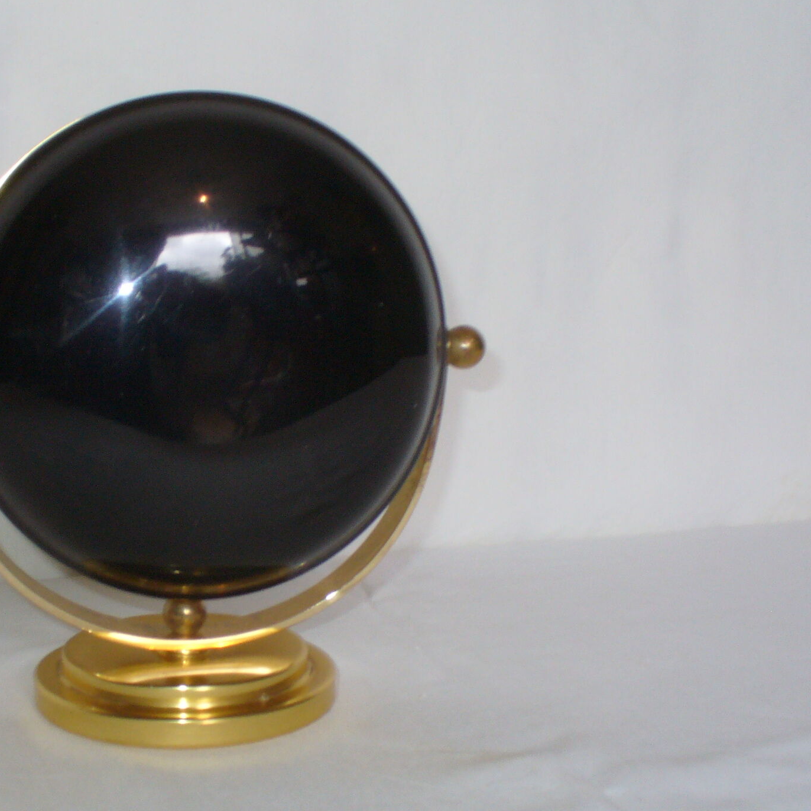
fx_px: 1617
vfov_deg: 28.1
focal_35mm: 61
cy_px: 456
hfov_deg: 27.9
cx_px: 242
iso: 100
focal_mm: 6.1
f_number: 2.8
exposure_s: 1/13
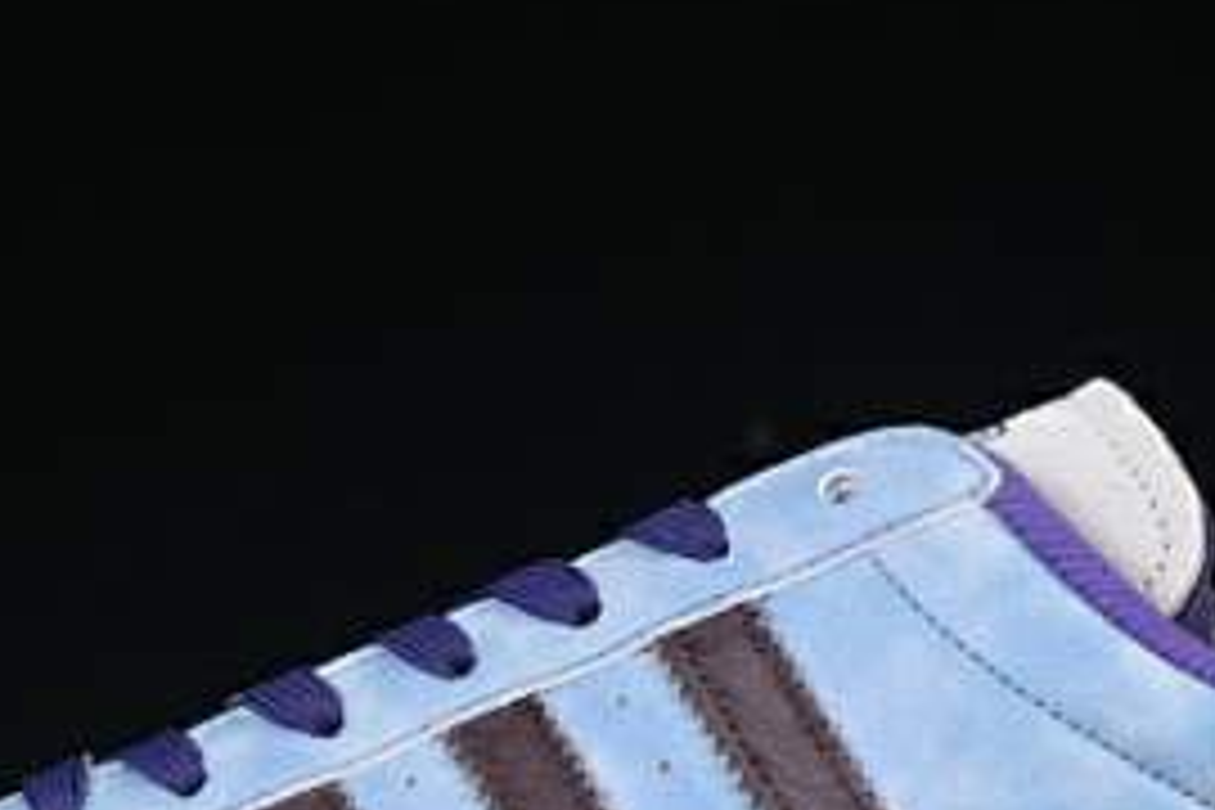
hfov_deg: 10.1
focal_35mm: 203
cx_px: 729
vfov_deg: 6.8
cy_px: 630
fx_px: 6851
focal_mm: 50
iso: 160
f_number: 8
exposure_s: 1/80
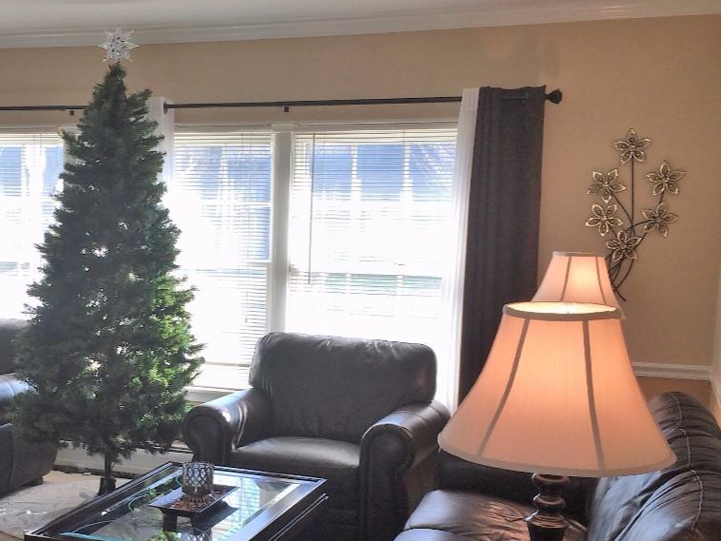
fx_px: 1145
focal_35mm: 55
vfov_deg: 26.4
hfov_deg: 33.9
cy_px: 352
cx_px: 145
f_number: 2.2
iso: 50
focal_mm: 4.15
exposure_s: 1/120
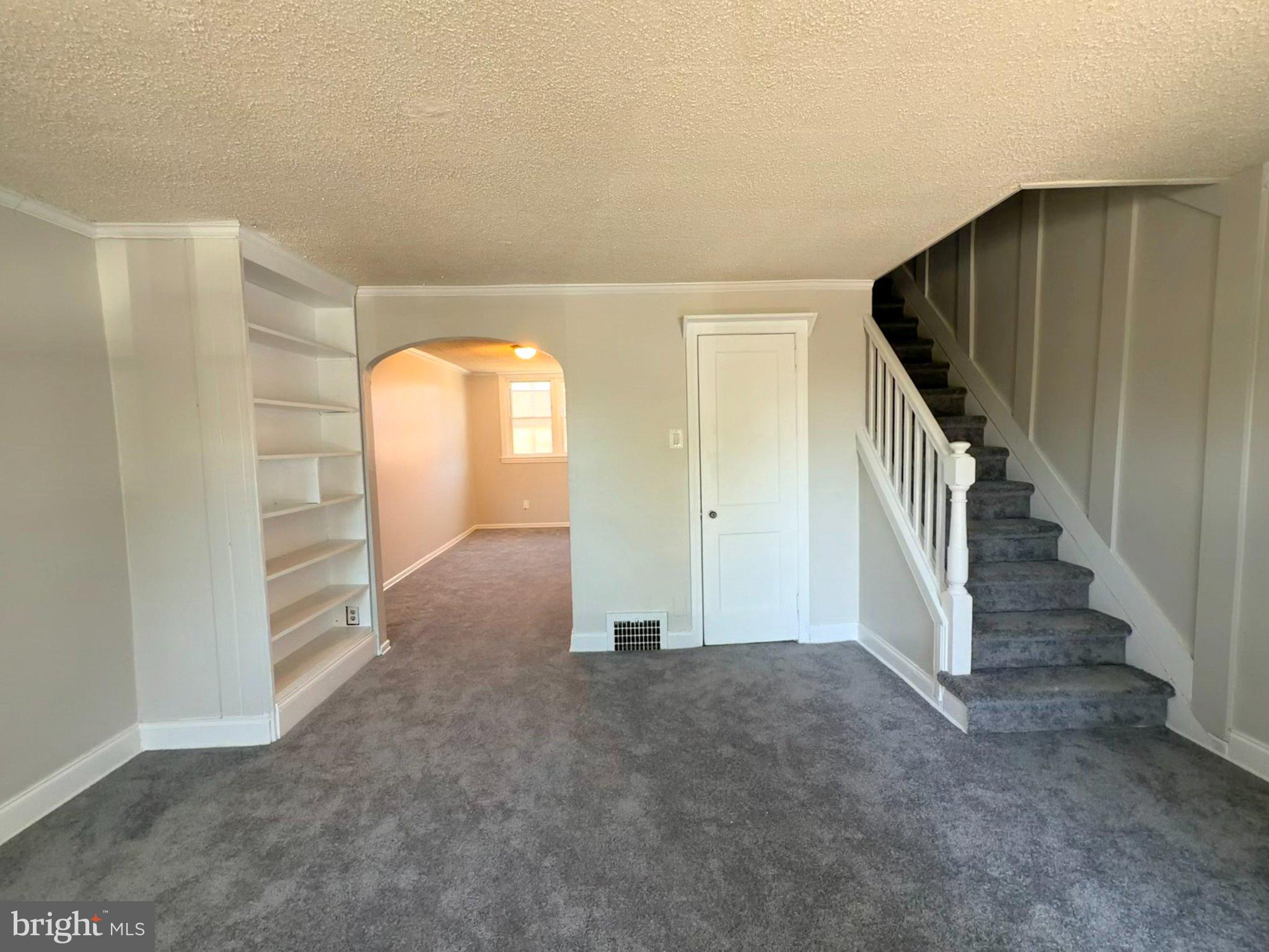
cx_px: 634
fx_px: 513
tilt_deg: -5.5
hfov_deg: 102.1
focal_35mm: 14
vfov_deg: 85.7
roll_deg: +1.0
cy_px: 476
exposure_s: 1/121
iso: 125
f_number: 2.2
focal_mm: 2.22
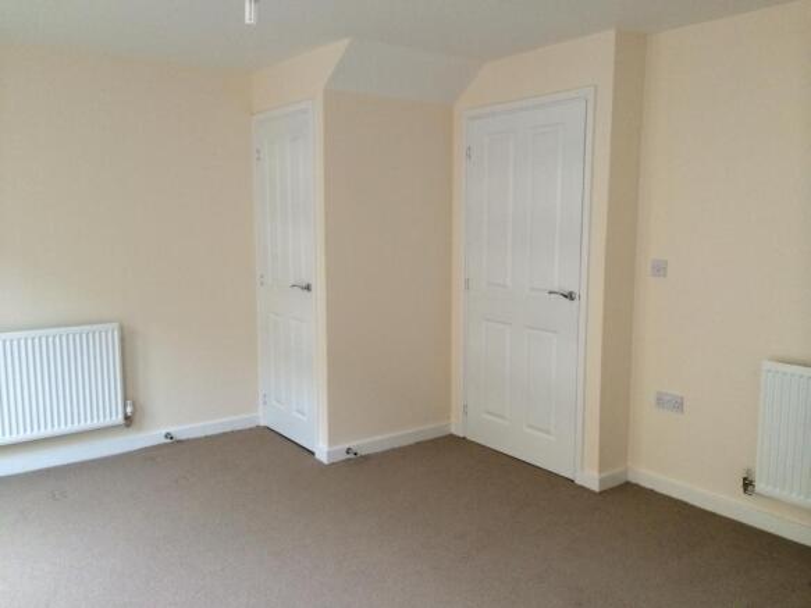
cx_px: 406
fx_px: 703
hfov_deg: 60.0
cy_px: 304
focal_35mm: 30
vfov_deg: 46.8
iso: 200
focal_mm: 4.12
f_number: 2.2
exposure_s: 1/30
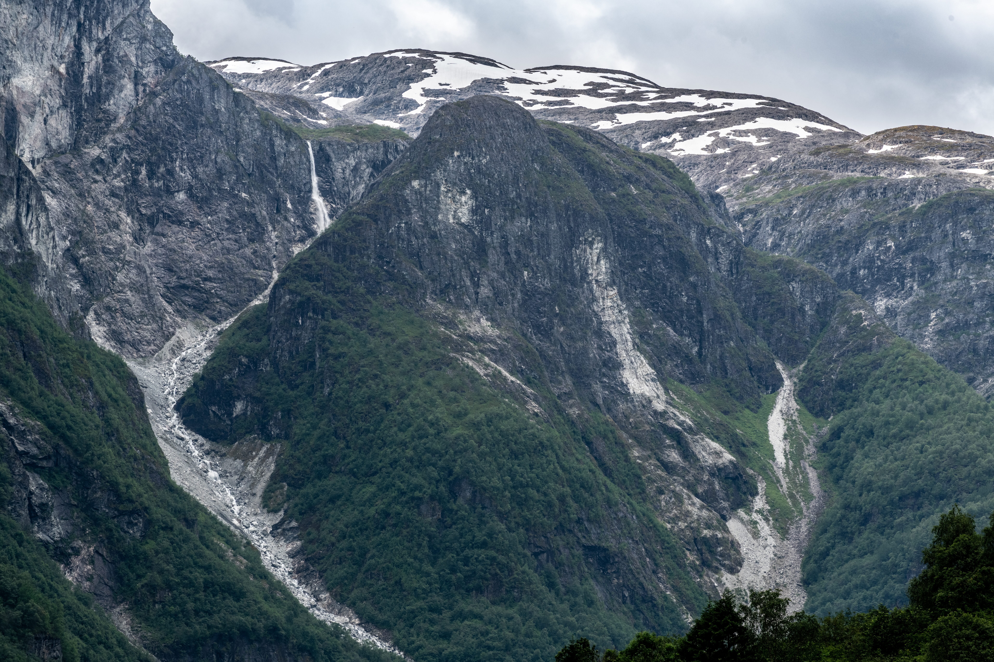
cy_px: 331
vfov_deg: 7.6
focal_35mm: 180
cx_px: 497
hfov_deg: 11.4
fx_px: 4970
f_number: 14
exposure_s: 1/250
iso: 320
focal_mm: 180
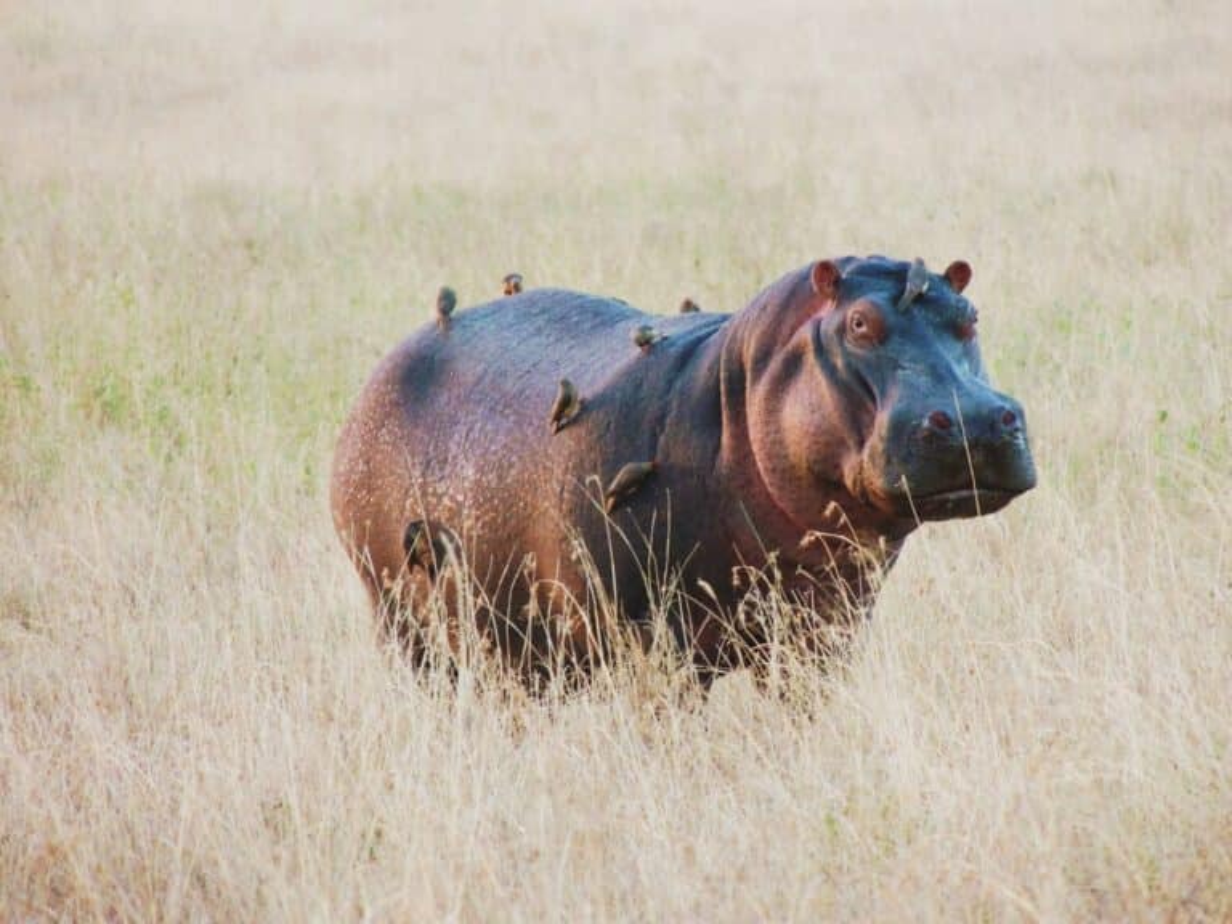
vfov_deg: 2.0
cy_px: 462
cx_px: 616
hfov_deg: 2.6
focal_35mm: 750
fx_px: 26693
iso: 800
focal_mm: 133.7
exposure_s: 1/50
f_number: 5.1
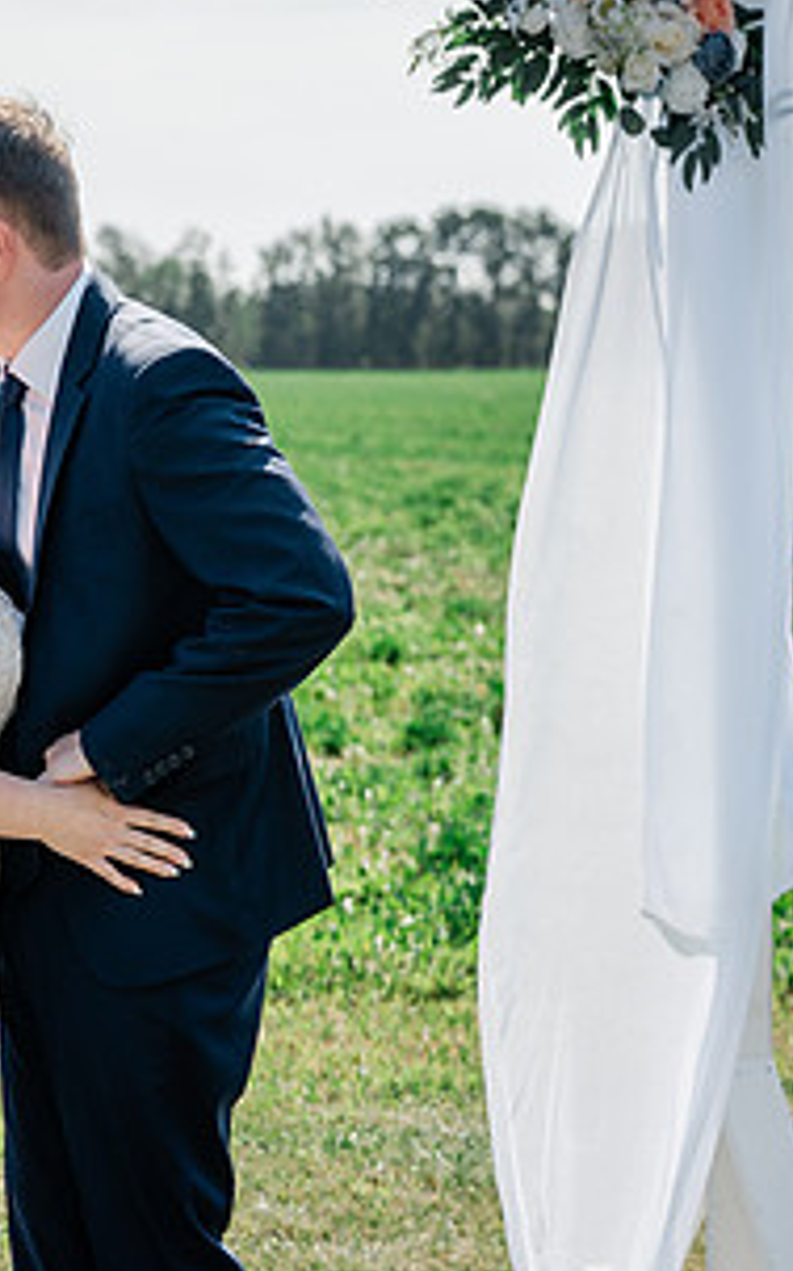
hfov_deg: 12.8
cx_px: 43
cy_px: 834
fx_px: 3497
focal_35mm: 101
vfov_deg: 20.5
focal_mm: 44
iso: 250
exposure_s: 1/200
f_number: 3.5
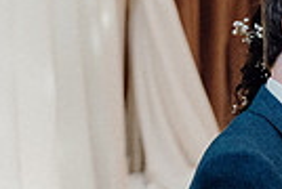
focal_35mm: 302
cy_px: 192
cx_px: 354
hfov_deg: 6.8
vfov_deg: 4.6
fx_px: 2371
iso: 3200
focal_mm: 70
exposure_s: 1/160
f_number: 3.5
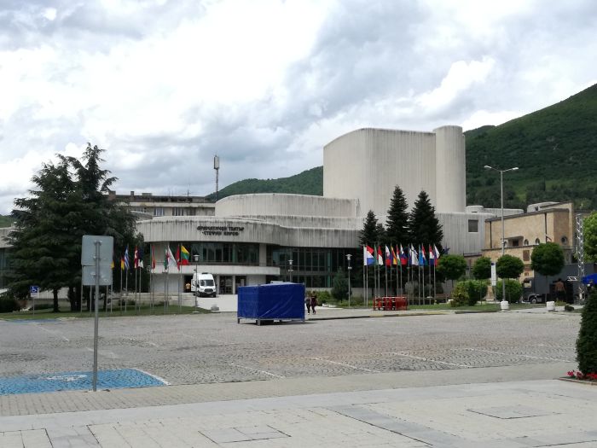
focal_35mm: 44
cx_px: 298
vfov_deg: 32.9
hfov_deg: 42.9
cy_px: 224
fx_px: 759
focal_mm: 3.79
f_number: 2
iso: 50
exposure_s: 1/1361
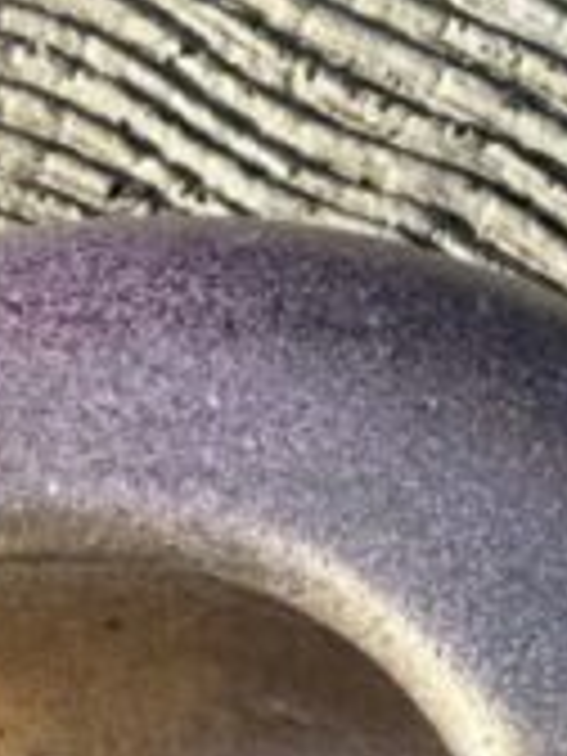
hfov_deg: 3.2
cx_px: -500
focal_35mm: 469
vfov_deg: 4.2
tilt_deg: -66.6
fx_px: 10243
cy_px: 1480
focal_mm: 9
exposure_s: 1/218
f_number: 2.8
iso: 25
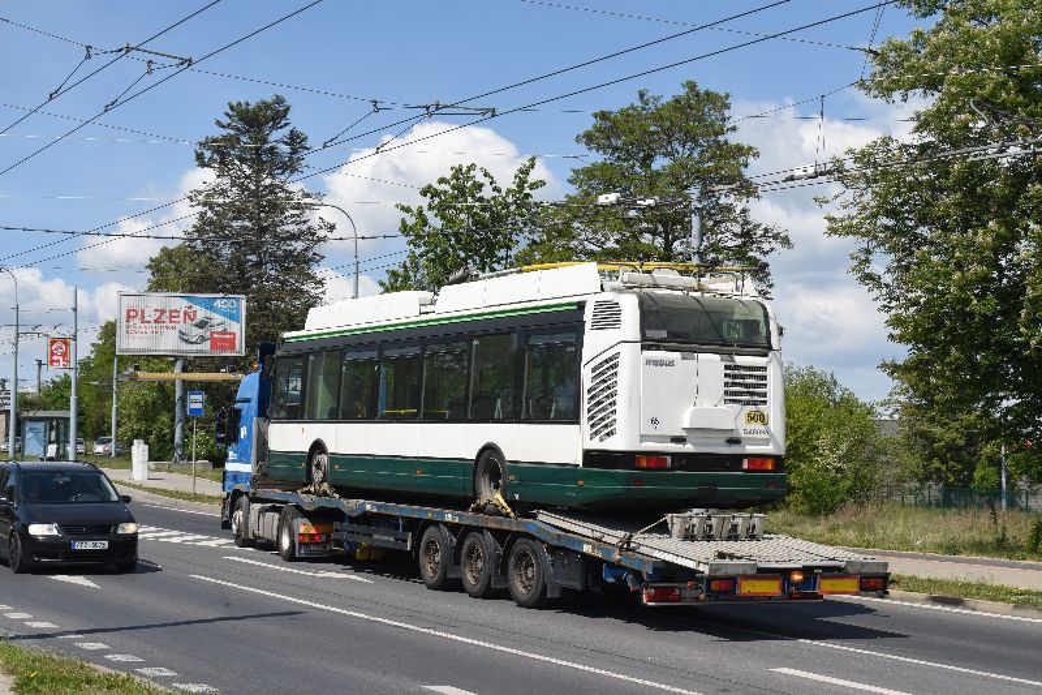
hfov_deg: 33.4
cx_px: 521
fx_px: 1736
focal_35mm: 60
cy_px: 348
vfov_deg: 22.6
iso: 200
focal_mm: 40
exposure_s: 1/500
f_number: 11
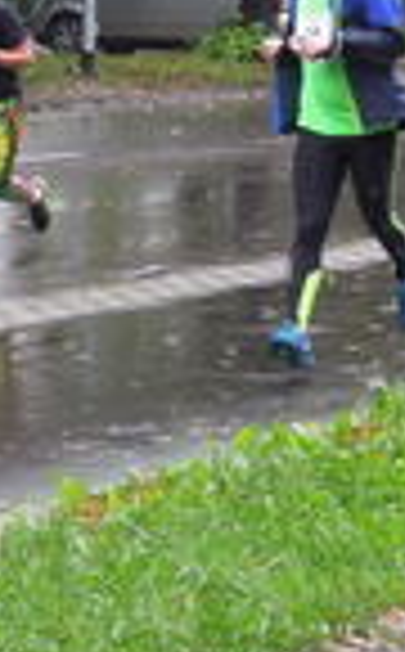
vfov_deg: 9.6
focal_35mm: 218
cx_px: -333
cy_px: 45
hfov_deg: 5.9
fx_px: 3869
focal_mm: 11.1
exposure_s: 1/60
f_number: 3.7
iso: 280
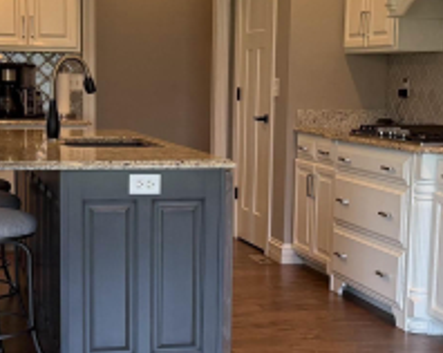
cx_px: 182
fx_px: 1035
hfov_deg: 24.1
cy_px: 244
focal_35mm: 79
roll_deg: -0.6
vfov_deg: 19.3
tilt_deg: -8.6
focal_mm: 6.76
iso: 200
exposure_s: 1/136
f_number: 1.78
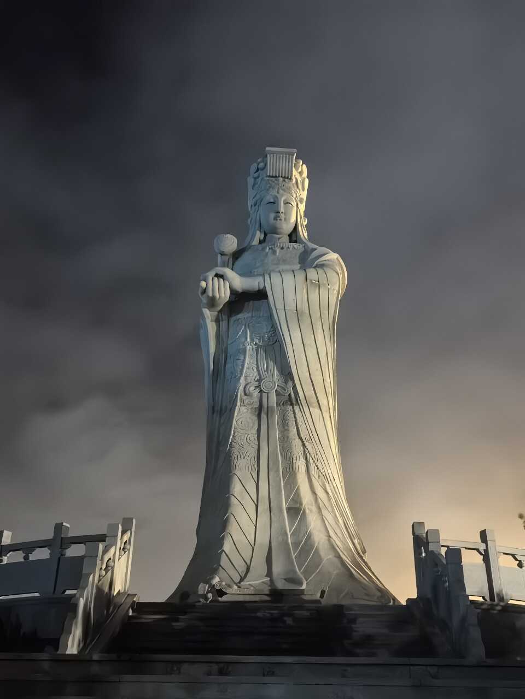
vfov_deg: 51.4
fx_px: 728
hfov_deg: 39.7
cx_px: 262
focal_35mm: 36
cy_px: 350
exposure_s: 1/16.7
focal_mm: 5.75
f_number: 2
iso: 5000
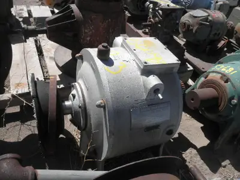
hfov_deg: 63.4
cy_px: 90
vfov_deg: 49.7
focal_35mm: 28
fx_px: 194
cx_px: 120
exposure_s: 1/125
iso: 64
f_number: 8.5
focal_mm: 5
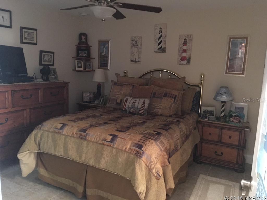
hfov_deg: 61.7
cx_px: 134
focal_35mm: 29
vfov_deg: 48.2
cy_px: 100
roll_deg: -2.0
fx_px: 224
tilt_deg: -7.5
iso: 250
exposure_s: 1/4
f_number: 2.2
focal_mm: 4.15
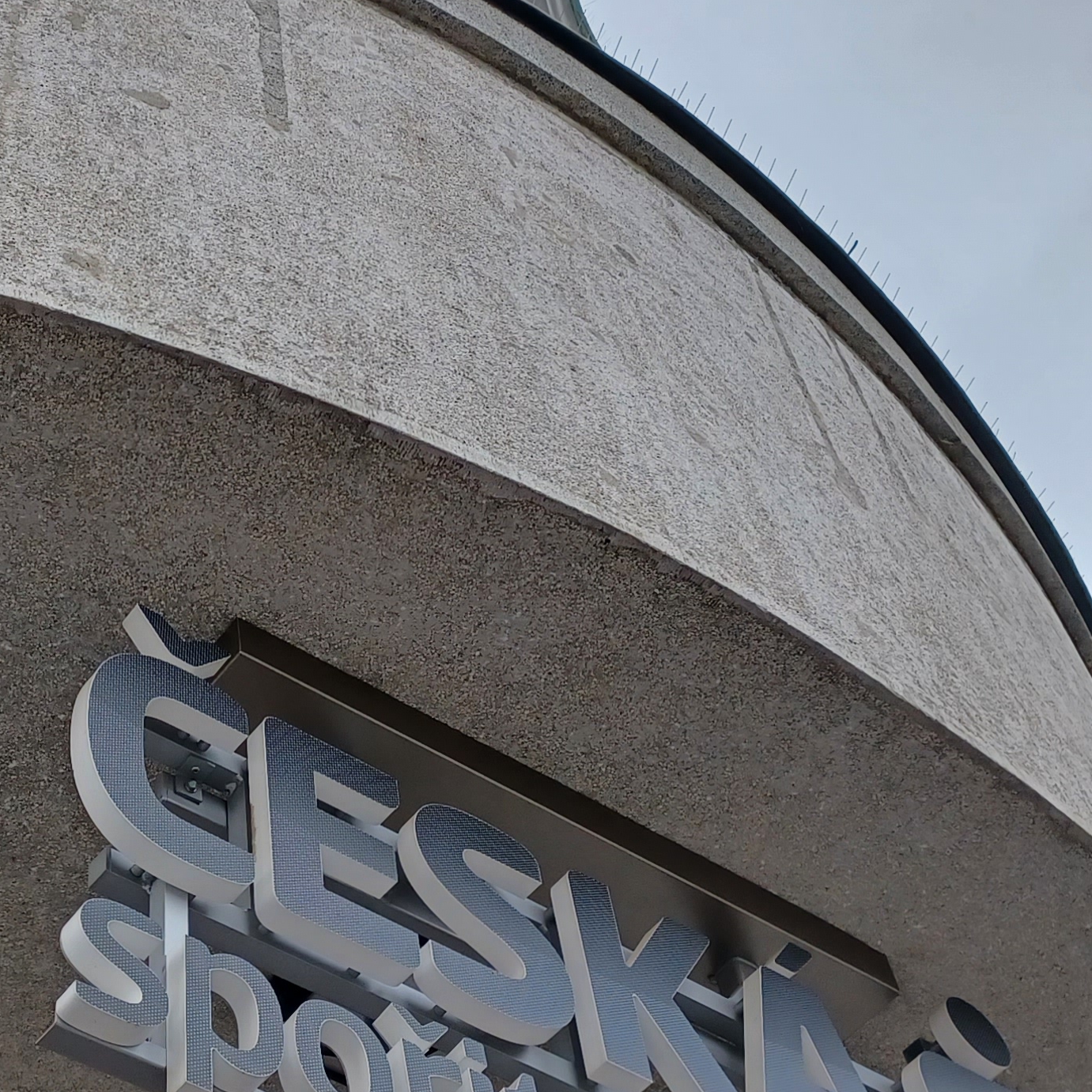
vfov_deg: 26.9
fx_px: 2284
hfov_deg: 26.7
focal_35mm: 64
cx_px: 326
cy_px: 482
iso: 32
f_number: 1.8
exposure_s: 1/258
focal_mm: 4.6
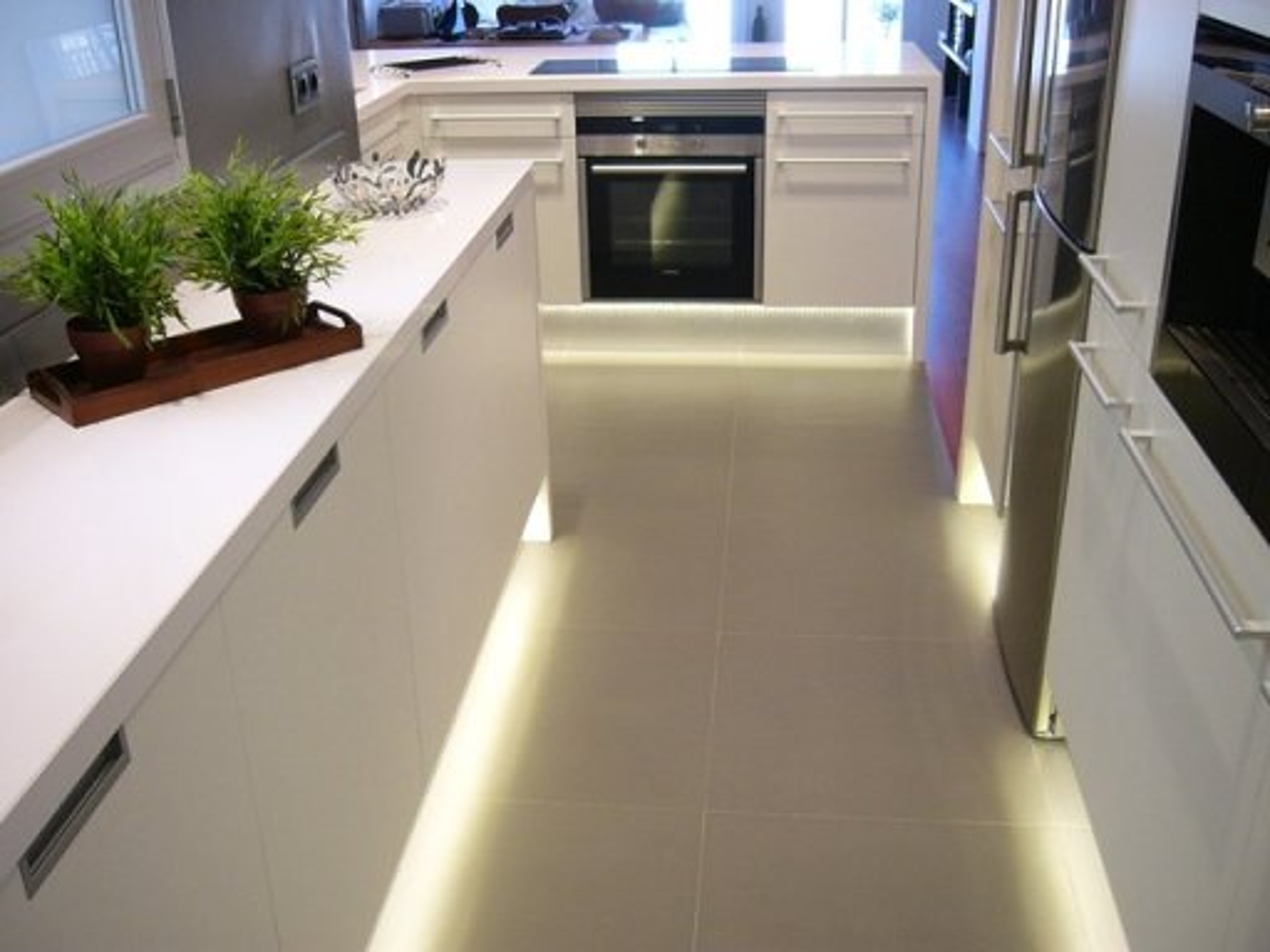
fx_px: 1284
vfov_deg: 40.7
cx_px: 635
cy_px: 476
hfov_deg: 52.6
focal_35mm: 35
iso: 100
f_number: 2.8
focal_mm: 5.8
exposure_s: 1/30
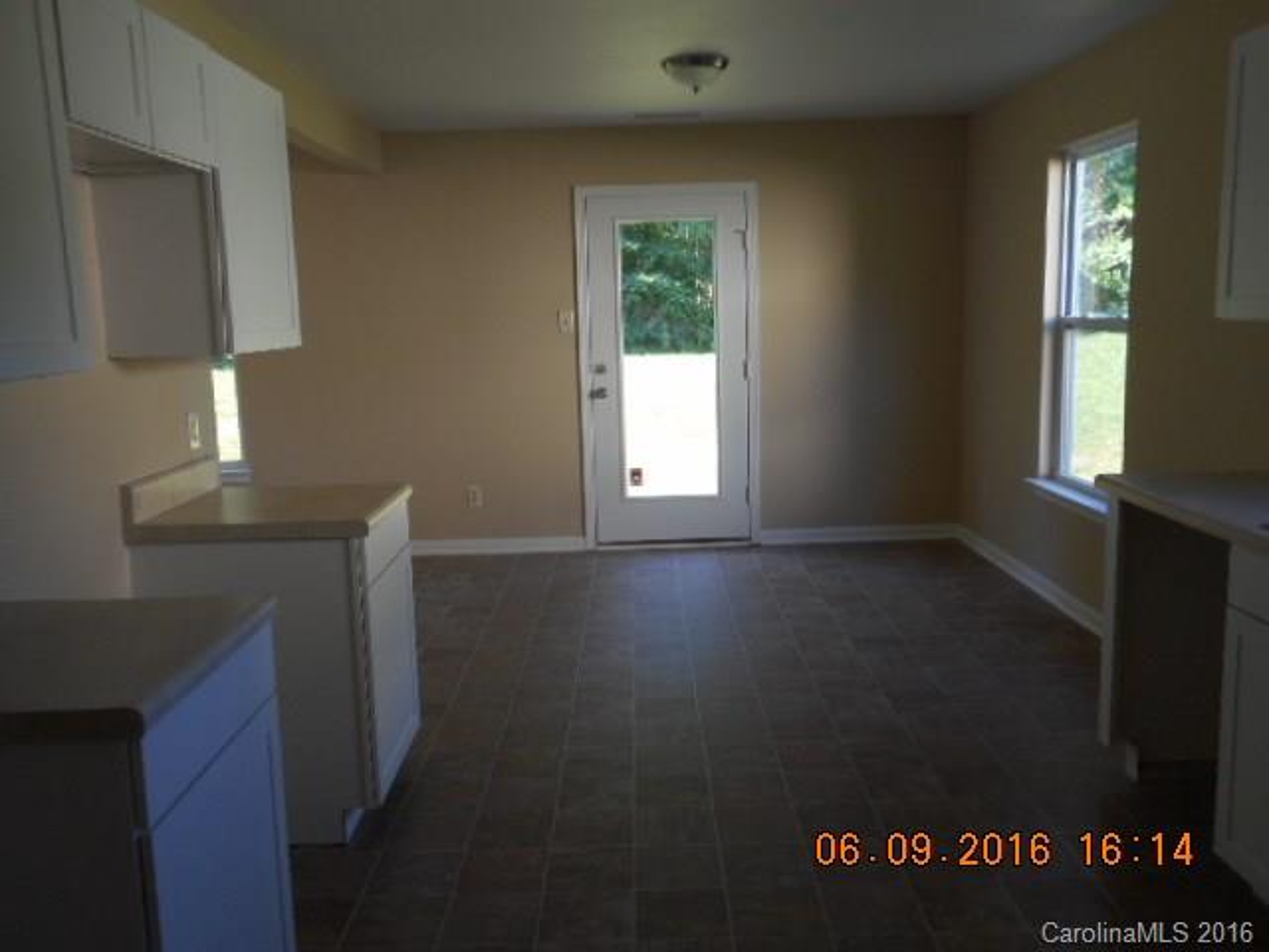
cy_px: 476
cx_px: 634
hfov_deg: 61.7
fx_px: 1063
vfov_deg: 48.2
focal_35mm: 29
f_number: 4
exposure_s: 1/30
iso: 80
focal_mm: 5.2
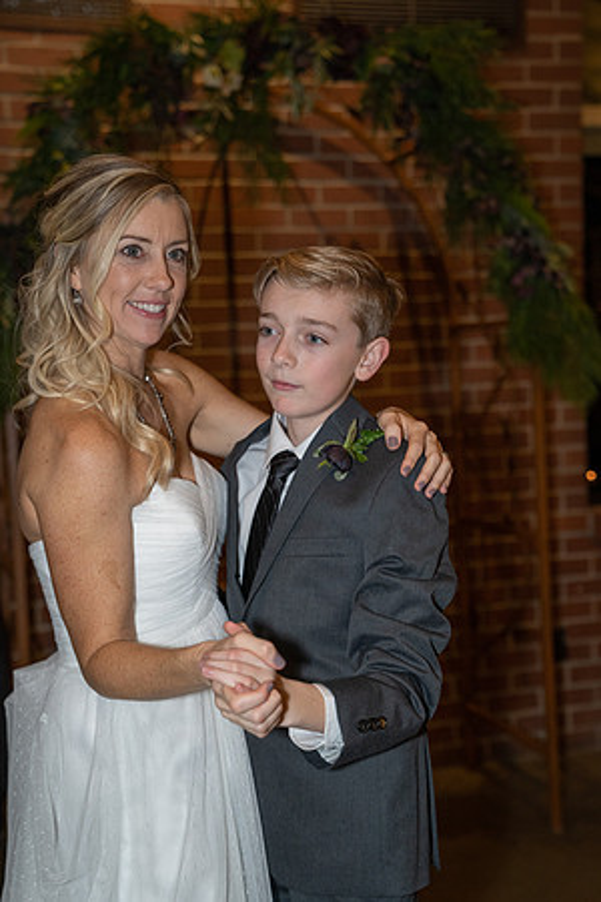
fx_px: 1277
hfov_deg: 26.5
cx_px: 300
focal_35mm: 51
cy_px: 451
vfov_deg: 38.9
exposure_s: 1/125
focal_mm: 51
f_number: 2.8
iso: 2000
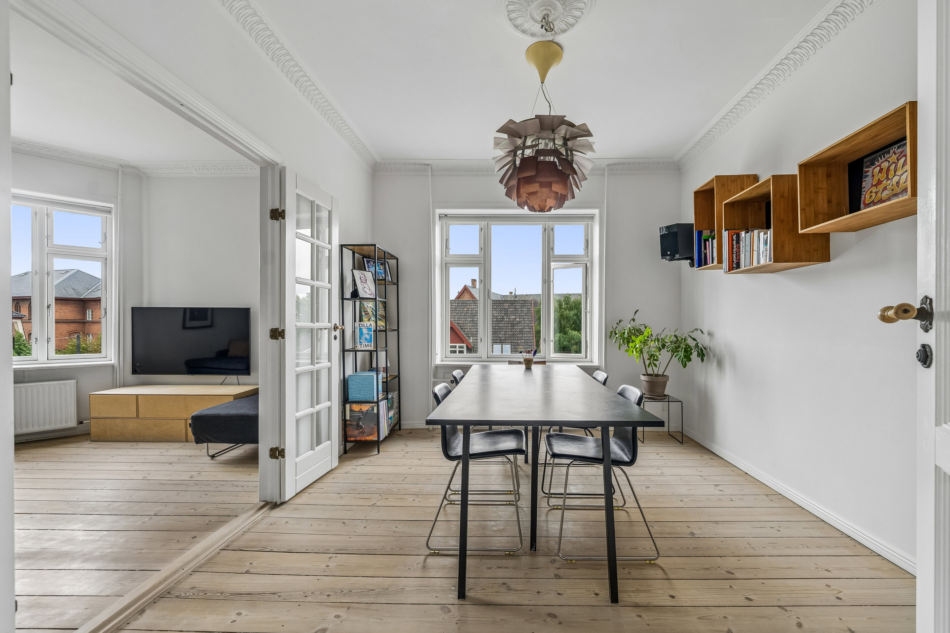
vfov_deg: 81.2
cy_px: 316
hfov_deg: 104.3
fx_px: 369
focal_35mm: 14
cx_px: 475
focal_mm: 14
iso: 400
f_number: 5.6
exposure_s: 1/60
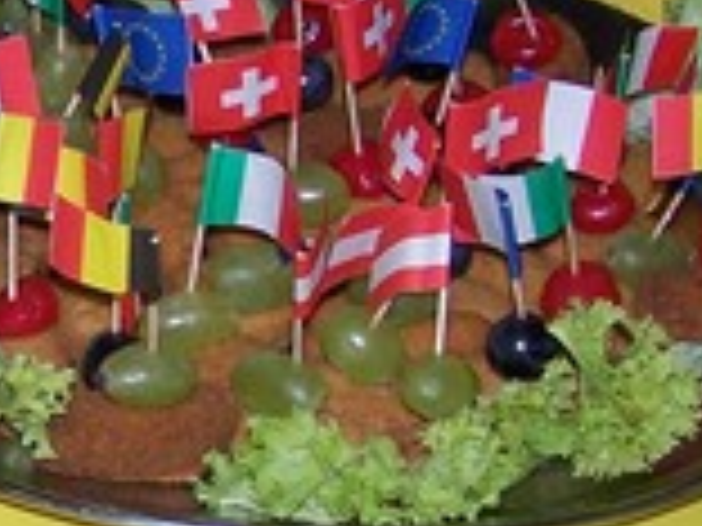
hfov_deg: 9.8
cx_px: -356
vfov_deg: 7.6
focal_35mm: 195
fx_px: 3955
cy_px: 423
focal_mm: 6.3
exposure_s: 1/60
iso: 80
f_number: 2.8
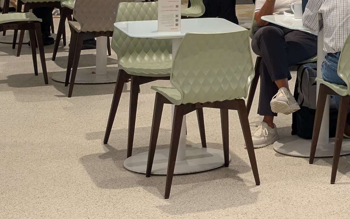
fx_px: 1059
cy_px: -79
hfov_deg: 16.8
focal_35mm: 111
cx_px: 545
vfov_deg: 11.4
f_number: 1.68
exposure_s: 1/139
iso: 124
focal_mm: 6.9
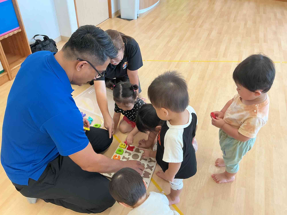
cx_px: 144
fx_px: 240
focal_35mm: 29
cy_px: 108
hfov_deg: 61.7
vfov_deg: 48.2
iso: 64
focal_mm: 3
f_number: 1.8
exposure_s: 1/120
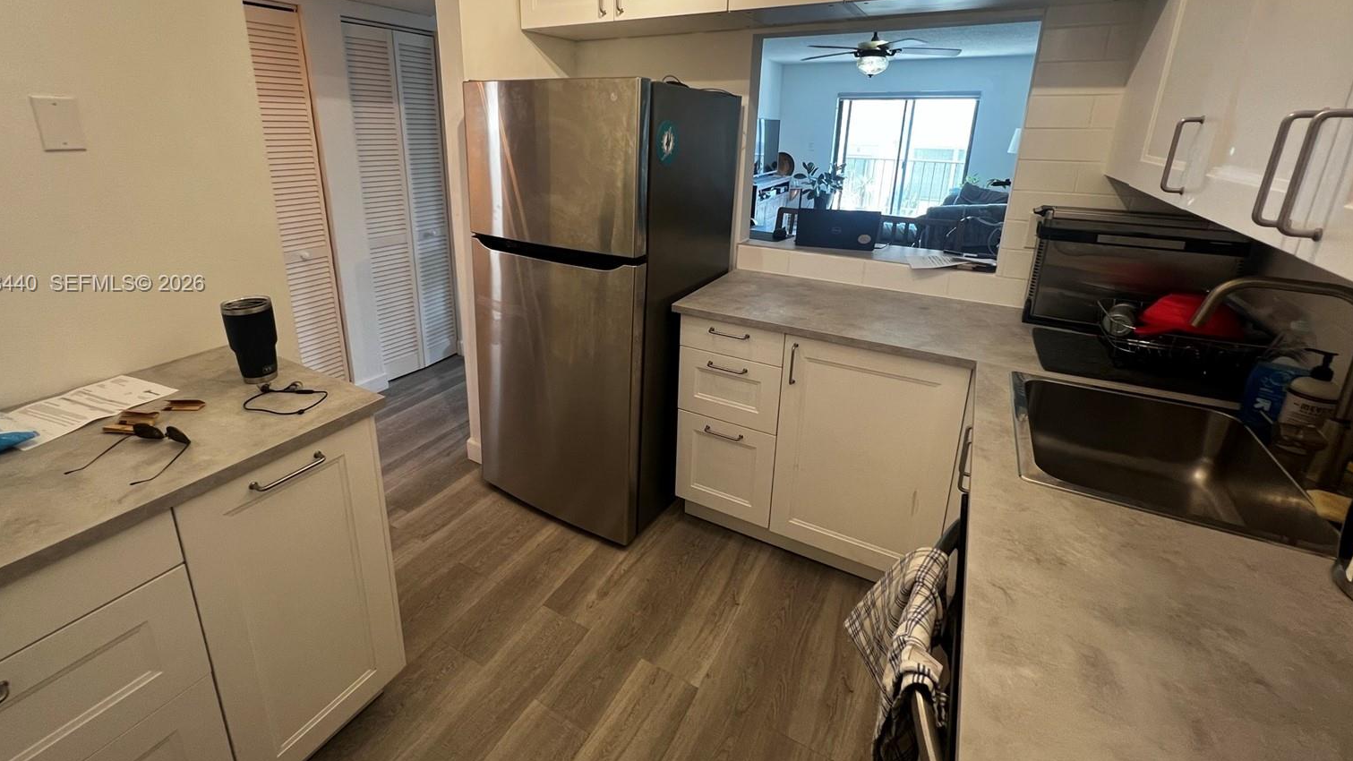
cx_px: 642
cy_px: 285
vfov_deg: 69.4
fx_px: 538
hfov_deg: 102.9
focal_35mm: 15
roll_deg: -1.1
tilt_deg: -16.1
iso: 200
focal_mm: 1.57
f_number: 1.8
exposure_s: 1/120
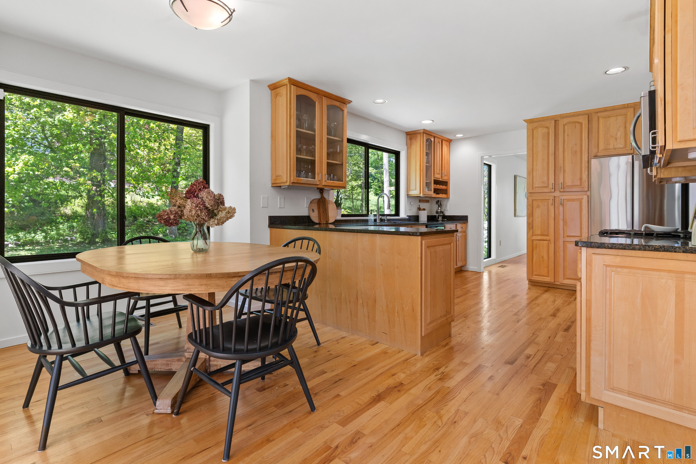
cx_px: 348
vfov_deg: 70.4
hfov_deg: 93.3
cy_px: 232
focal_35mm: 17
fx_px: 329
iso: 320
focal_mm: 17
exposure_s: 1/3
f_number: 8
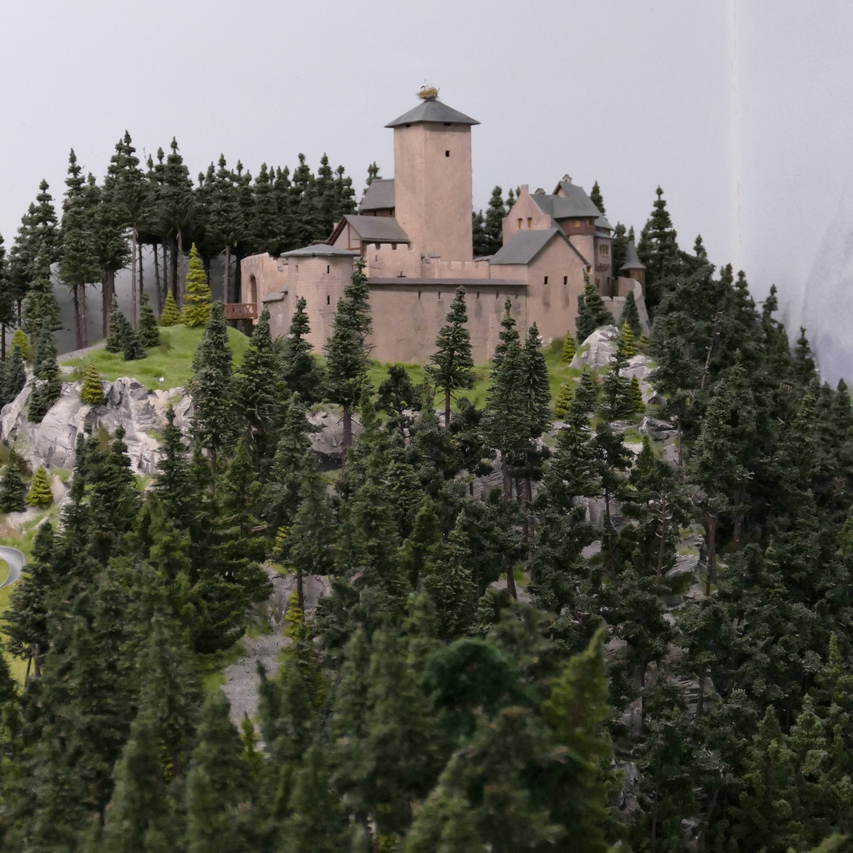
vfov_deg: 17.2
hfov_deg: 17.2
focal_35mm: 101
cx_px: 425
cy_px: 451
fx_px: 2816
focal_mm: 28.89
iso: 1600
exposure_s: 1/50
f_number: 3.7
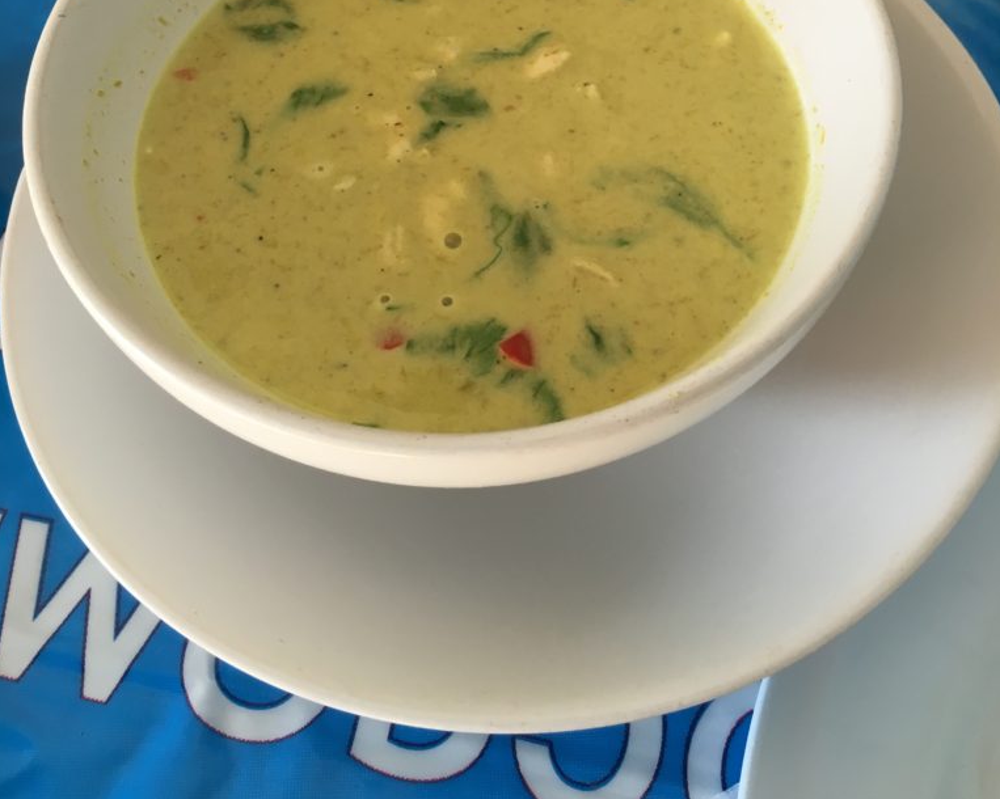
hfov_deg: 47.9
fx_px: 1124
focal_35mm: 38
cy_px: 152
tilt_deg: -55.1
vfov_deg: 37.6
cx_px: 501
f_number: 2.2
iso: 32
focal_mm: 4.15
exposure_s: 1/33
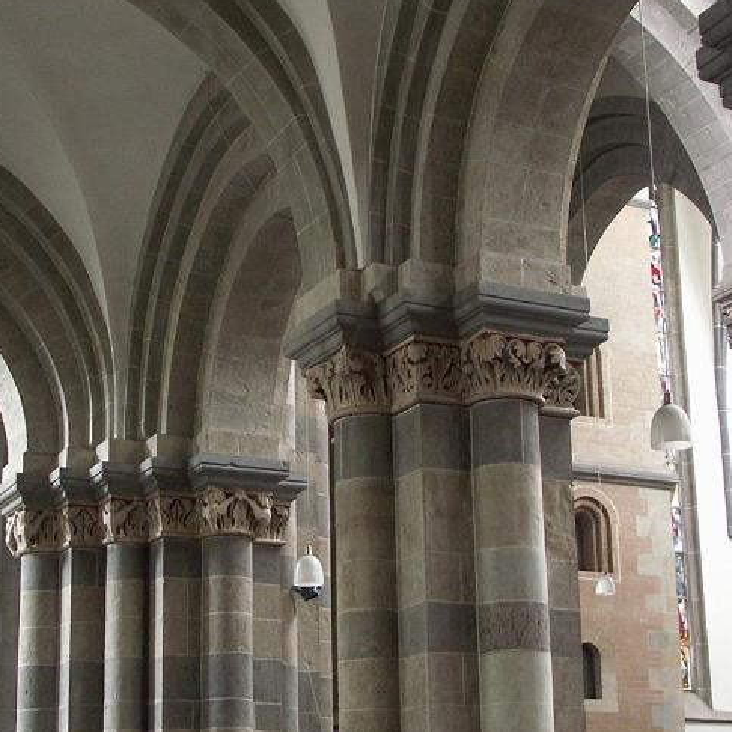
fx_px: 1603
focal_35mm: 67
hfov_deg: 25.7
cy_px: 440
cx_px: 351
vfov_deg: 25.7
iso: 200
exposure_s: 1/6
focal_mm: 9.27
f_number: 2.8
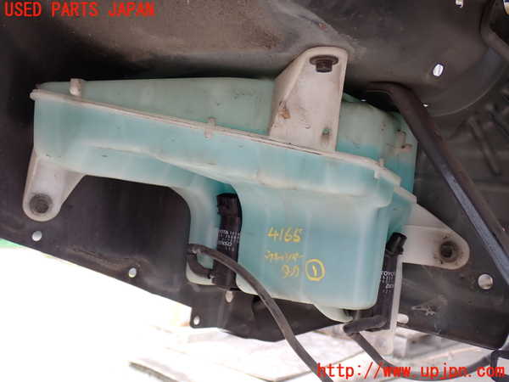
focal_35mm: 44
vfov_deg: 32.9
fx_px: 647
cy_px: 191
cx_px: 254
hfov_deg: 42.9
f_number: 2.9
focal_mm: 7.84
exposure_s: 1/100
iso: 100
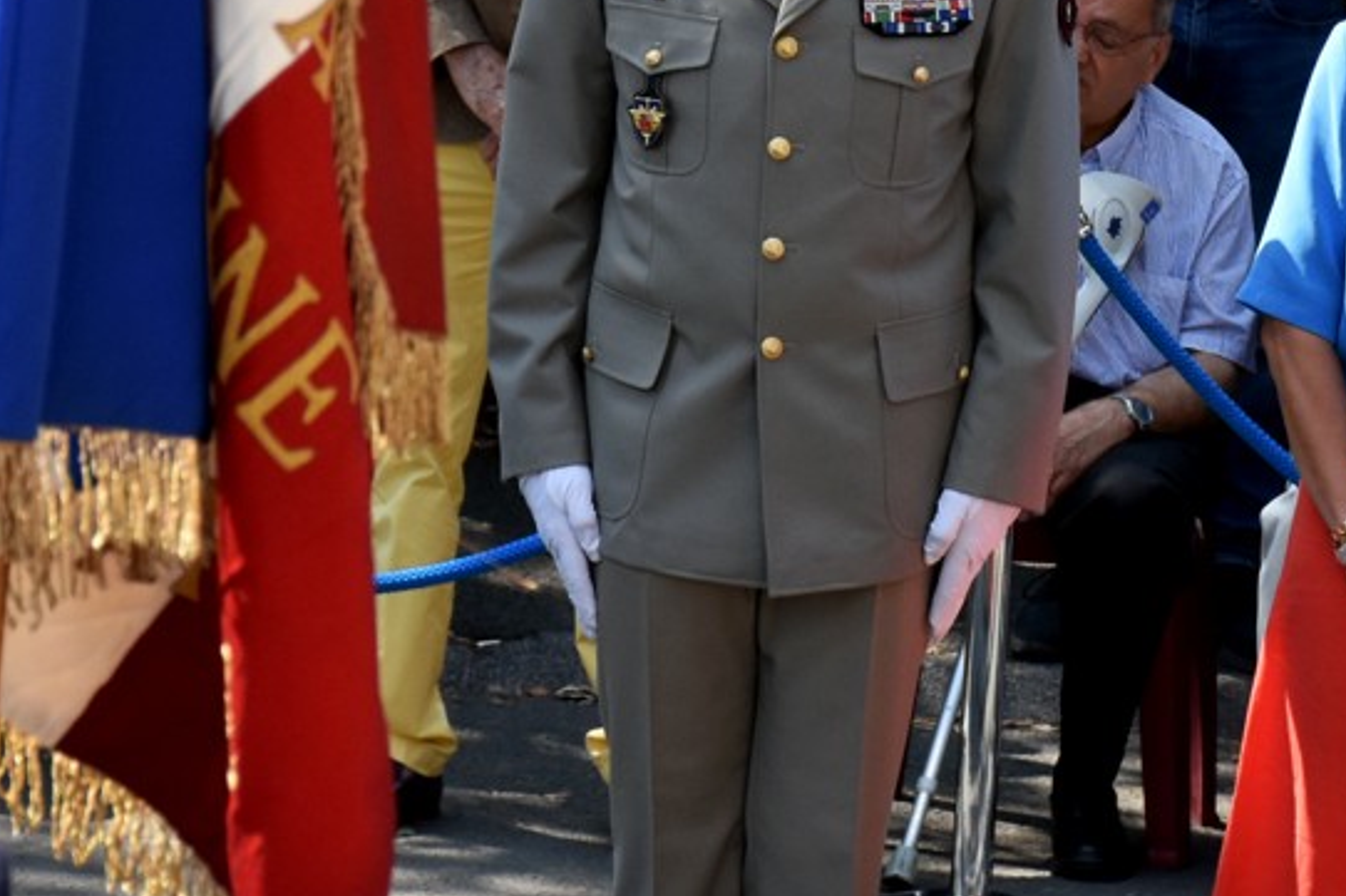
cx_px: 1684
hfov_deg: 7.6
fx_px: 10054
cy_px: 112
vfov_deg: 5.1
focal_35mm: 269
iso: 500
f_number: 8
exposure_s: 1/500
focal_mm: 60
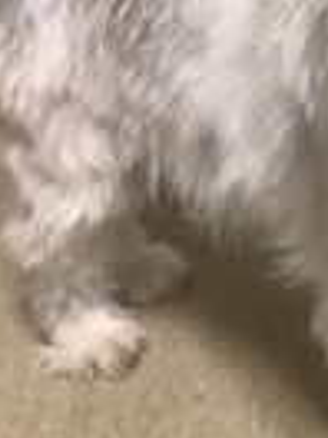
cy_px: 216
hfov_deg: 14.2
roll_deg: +0.2
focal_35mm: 99
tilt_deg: -32.9
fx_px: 1251
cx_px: 456
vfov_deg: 19.8
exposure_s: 1/60
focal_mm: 3.3
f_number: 2.4
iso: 250
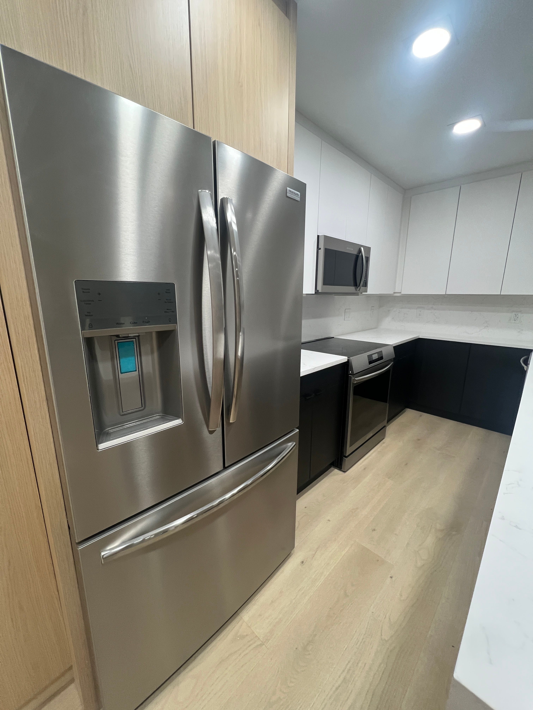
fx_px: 267
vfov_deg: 106.2
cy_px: 355
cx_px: 266
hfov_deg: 89.9
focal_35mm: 13
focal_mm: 1.57
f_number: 1.8
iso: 200
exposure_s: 1/120
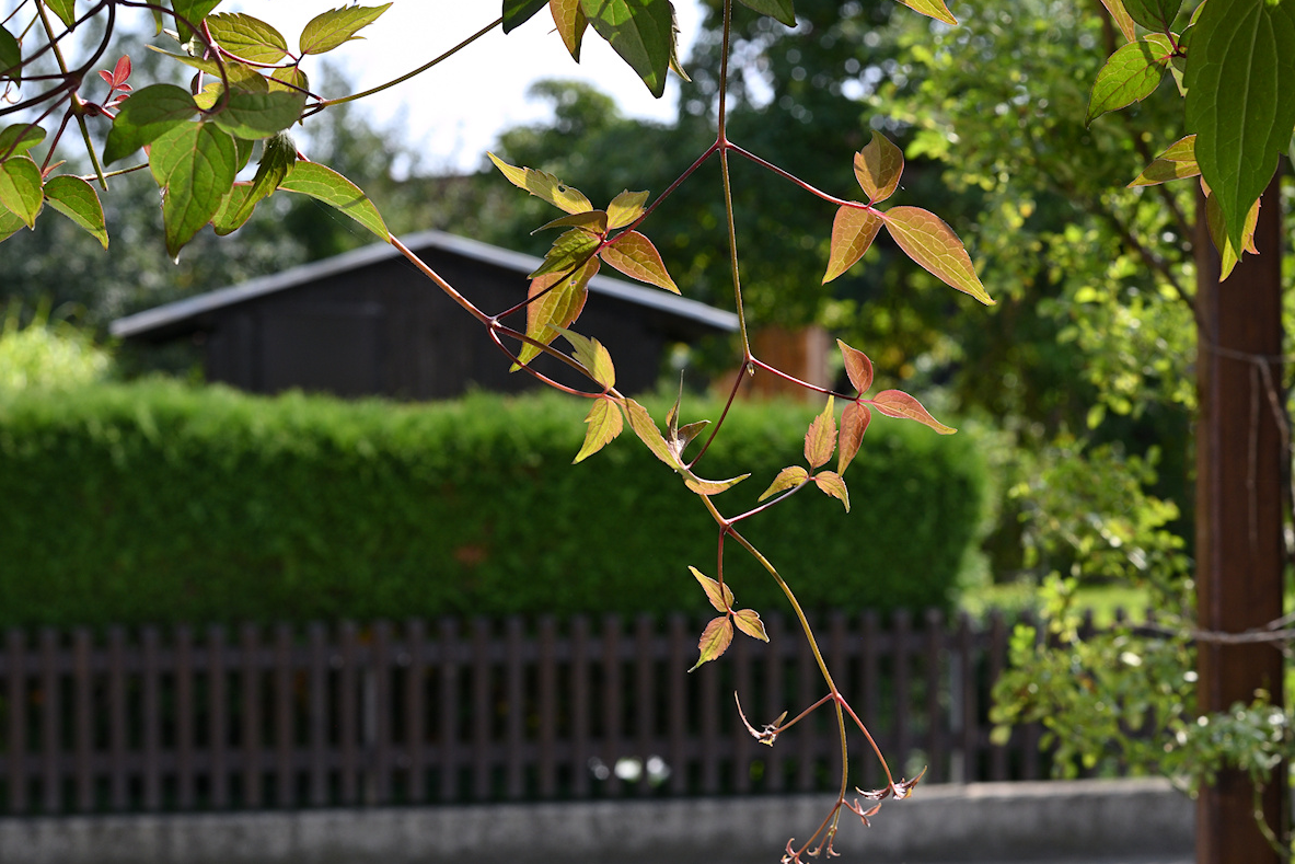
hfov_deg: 26.6
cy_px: 431
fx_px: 2734
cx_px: 647
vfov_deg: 18.0
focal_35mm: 76
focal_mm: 50
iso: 200
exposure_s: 1/125
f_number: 8
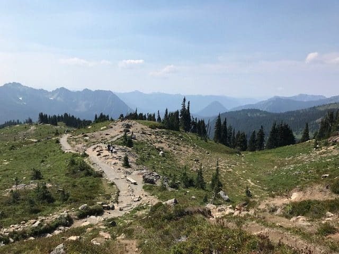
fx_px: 274
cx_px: 170
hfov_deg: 63.4
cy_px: 127
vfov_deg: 49.7
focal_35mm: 28
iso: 20
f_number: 1.8
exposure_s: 1/3690
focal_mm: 3.99
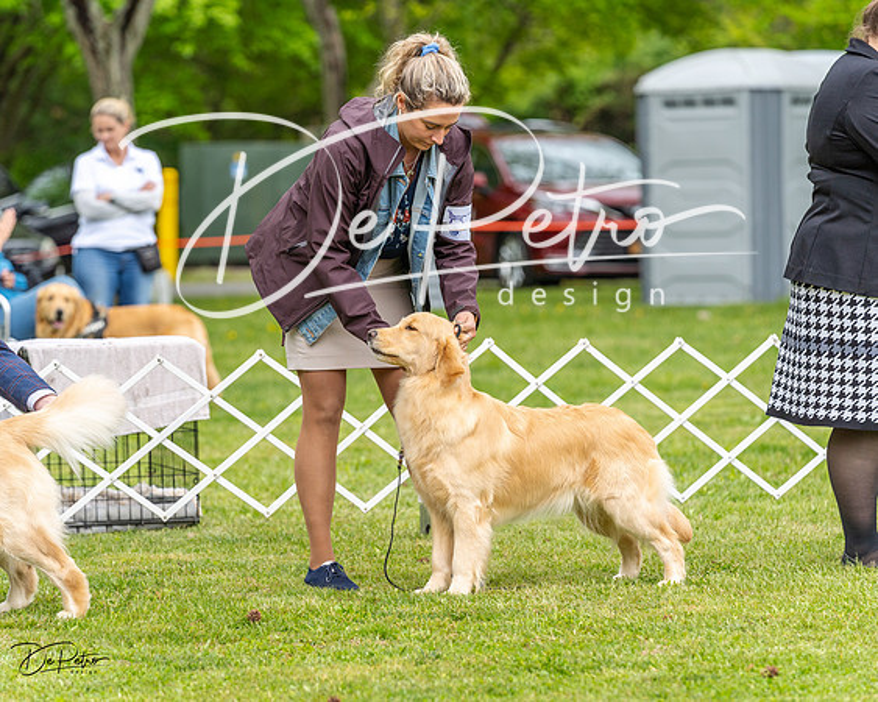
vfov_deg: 7.8
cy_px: 351
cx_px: 439
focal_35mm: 198
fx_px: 5149
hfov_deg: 9.7
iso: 400
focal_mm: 176
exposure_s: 1/640
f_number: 4.5
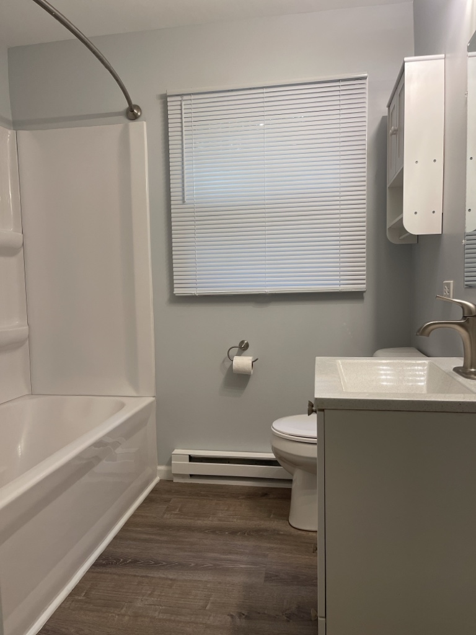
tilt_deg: -3.4
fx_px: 477
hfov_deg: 53.1
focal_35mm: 26
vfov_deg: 67.3
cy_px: 318
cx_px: 238
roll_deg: +1.2
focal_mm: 5.1
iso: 125
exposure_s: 1/120
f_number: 1.6
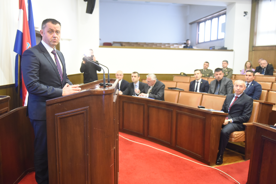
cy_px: 92
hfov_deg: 60.3
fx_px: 238
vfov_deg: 42.3
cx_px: 138
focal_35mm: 31
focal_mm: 31
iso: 5000
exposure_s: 1/80
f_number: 2.8
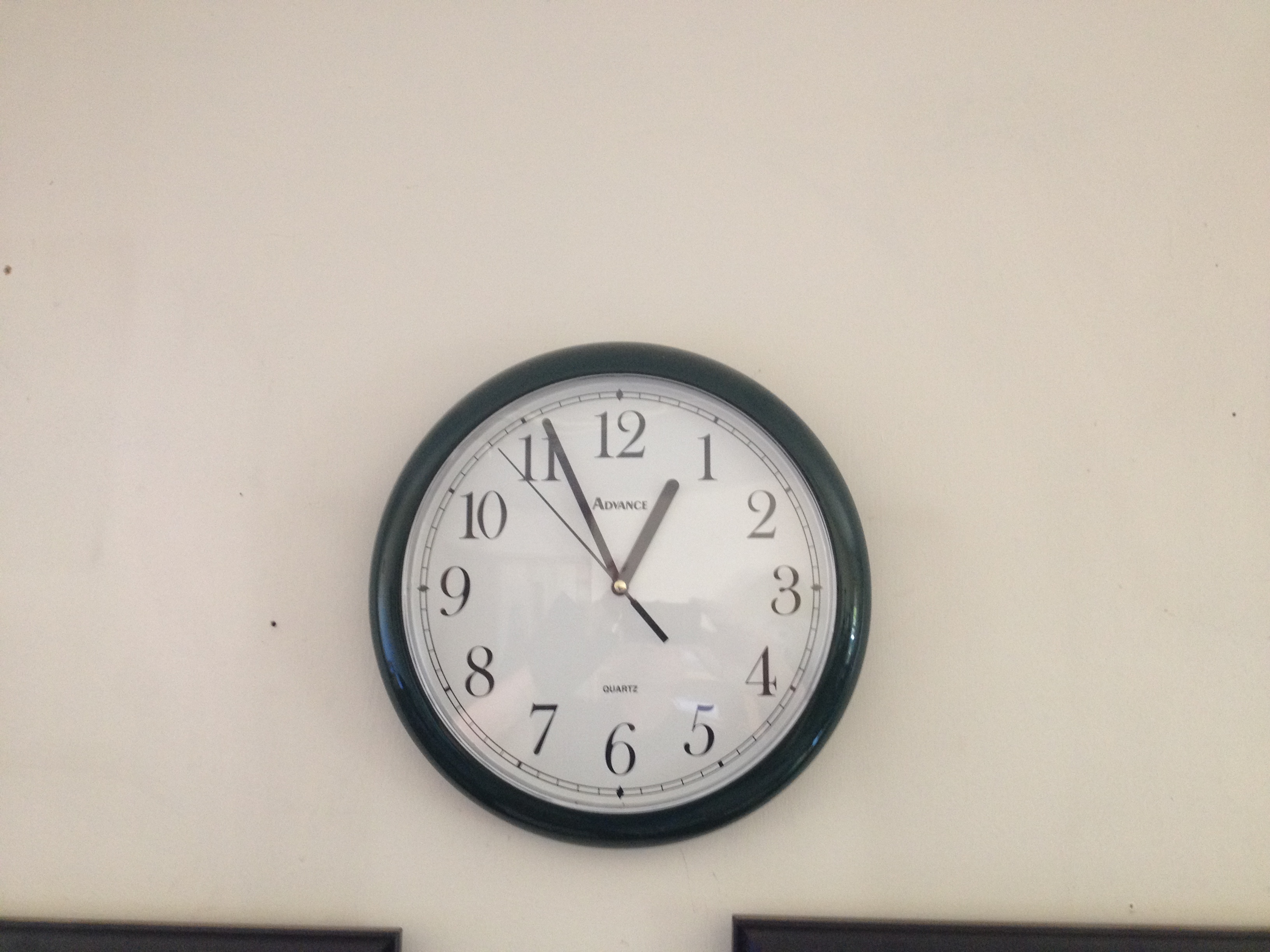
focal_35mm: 35
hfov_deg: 52.6
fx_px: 1284
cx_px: 635
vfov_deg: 40.7
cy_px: 476
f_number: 2.4
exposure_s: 1/20
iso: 125
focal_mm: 4.28
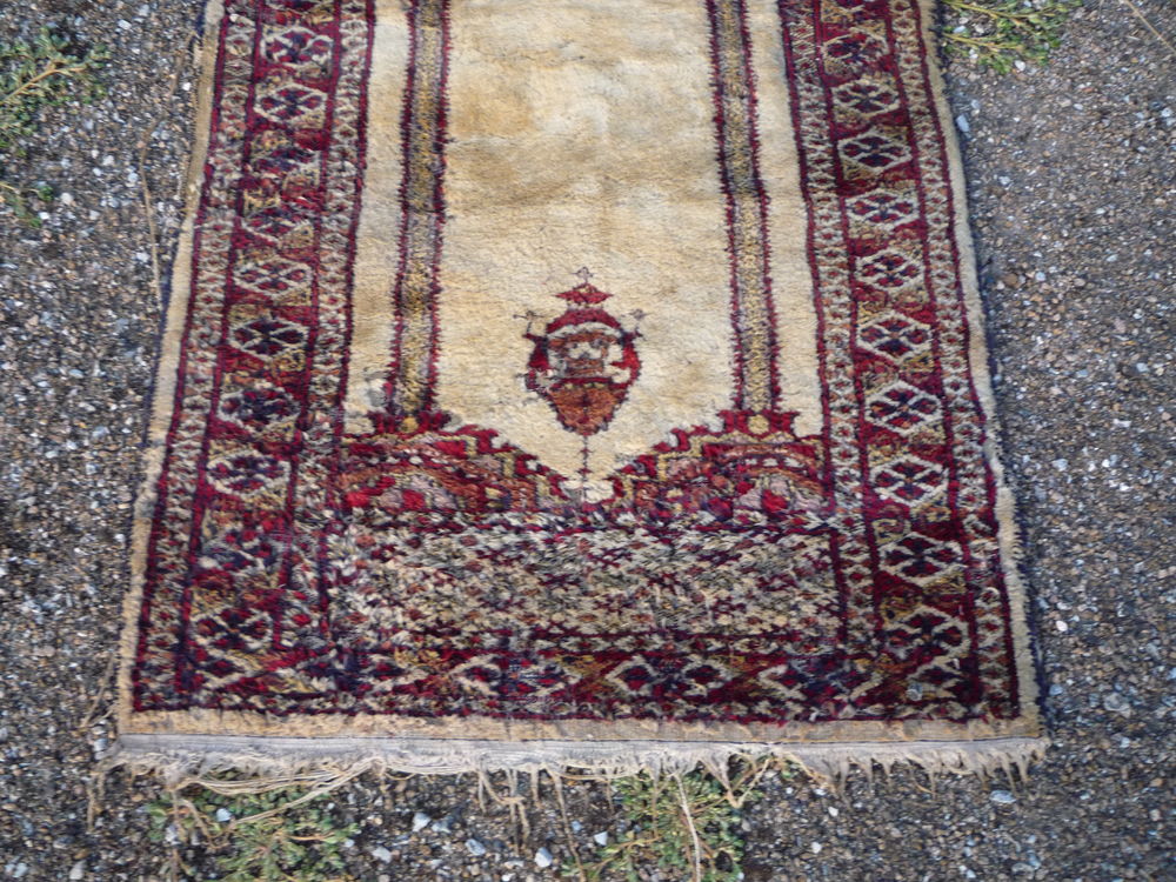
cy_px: 441
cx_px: 588
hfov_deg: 60.0
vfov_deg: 46.8
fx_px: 1019
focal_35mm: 30
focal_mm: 5.2
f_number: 3.3
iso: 160
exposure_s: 1/30
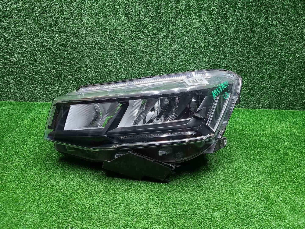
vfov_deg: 53.1
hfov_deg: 67.3
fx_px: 229
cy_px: 114
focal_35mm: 26
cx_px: 152
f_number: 1.8
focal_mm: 5.4
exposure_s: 1/50
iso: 130
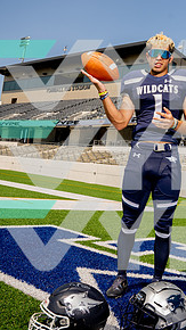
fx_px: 342
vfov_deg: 51.6
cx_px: 159
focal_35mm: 39
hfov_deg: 29.4
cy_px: 156
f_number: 7.1
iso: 100
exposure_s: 1/250
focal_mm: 24
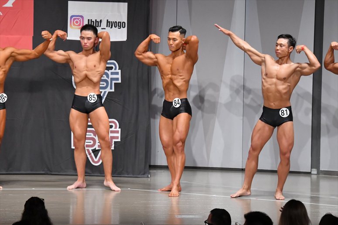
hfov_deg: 11.2
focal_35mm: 183
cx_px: 169
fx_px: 1717
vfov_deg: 7.5
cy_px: 112
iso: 6400
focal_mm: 122
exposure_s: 1/400
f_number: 5.6
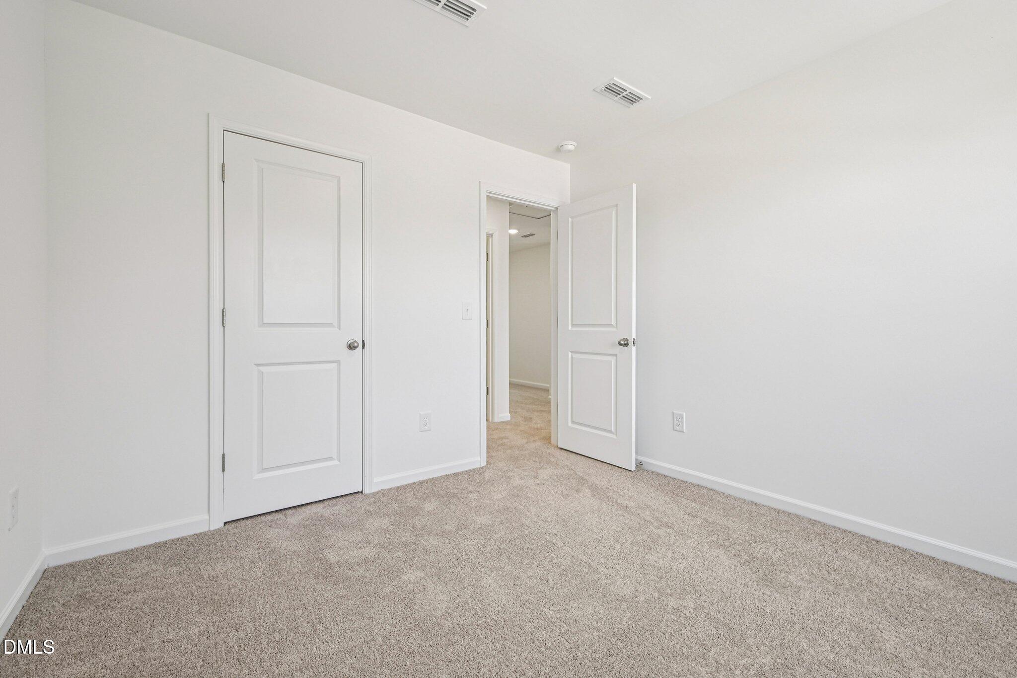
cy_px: 339
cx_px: 508
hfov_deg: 100.4
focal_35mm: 15
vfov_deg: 77.3
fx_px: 424
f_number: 8
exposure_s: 1/15
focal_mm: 15
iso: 110
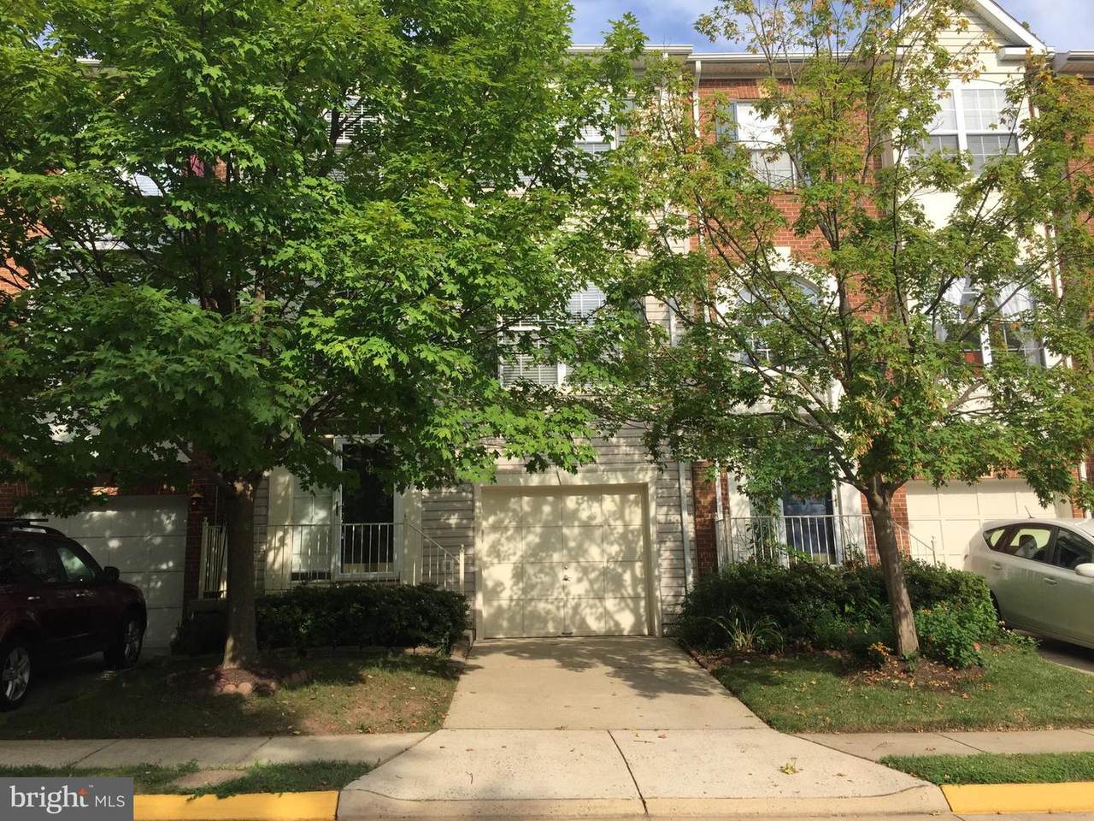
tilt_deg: +11.6
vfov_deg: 48.2
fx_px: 917
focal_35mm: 29
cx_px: 547
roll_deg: +1.0
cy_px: 410
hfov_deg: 61.7
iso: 32
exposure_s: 1/1099
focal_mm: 4.15
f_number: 2.2
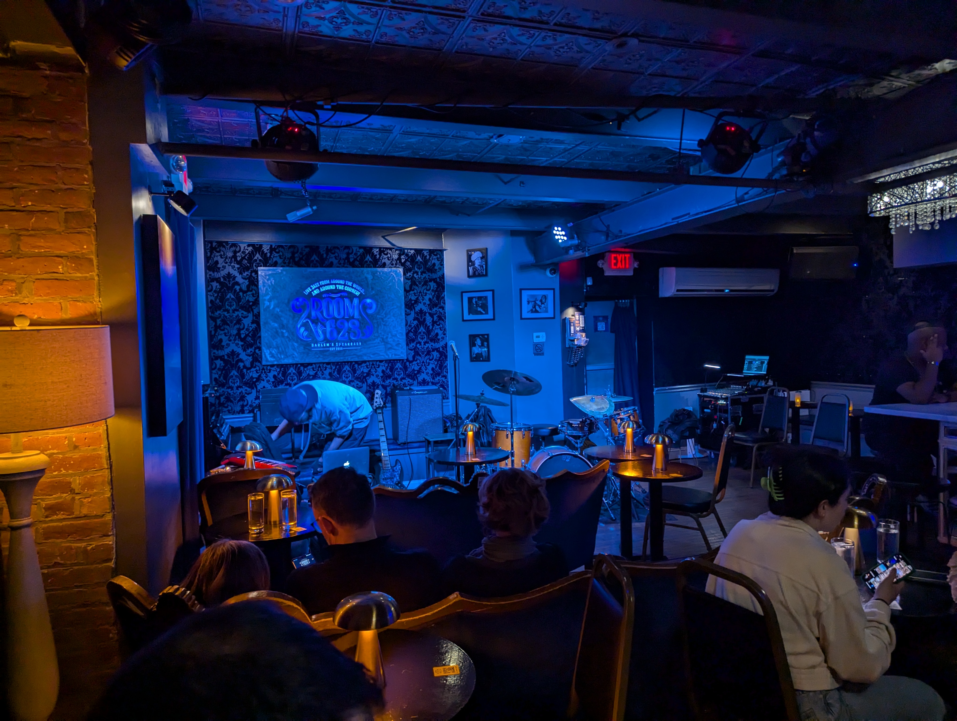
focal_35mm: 24
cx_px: 478
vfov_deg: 56.9
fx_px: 664
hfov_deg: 71.5
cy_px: 360
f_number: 1.85
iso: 282
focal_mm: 6.81
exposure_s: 1/60
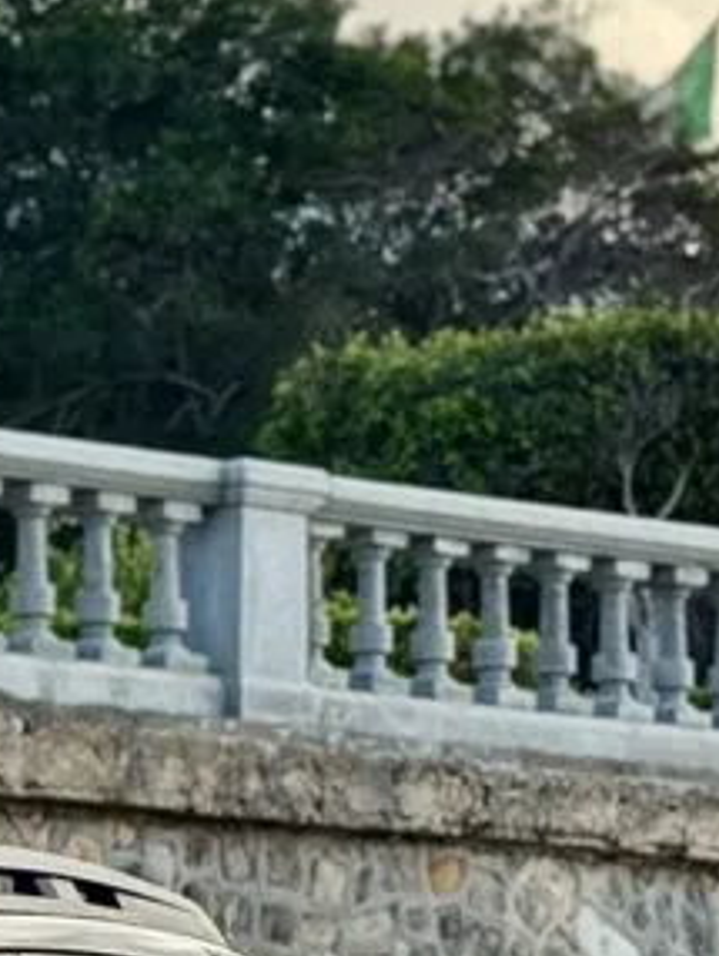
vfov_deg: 8.6
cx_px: -853
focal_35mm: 229
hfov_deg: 6.3
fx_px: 6333
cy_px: 1115
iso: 64
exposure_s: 1/843
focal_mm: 6.76
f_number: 1.78
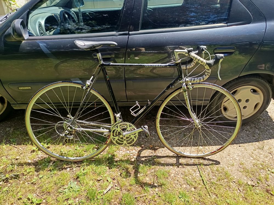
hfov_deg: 71.6
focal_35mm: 24
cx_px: 137
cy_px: 102
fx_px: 190
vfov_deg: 56.8
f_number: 1.7
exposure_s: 1/100
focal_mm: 5.31
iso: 52
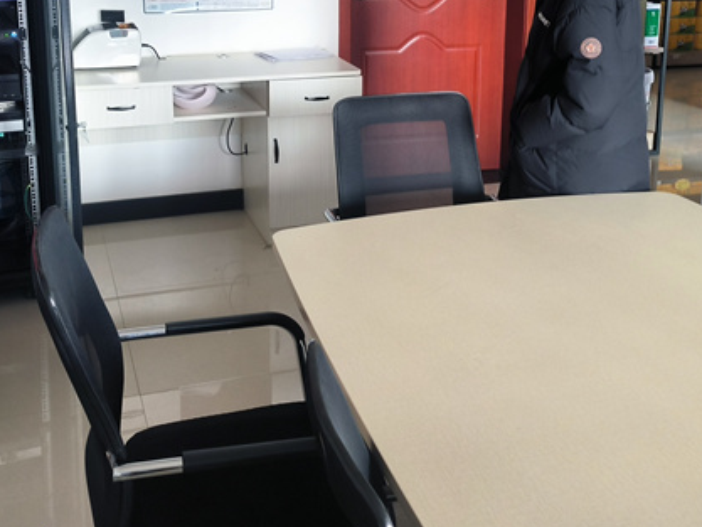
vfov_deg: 29.5
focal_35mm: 48
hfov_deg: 39.6
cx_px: 401
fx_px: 974
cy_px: 98
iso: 371
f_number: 1.79
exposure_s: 1/50
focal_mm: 4.71
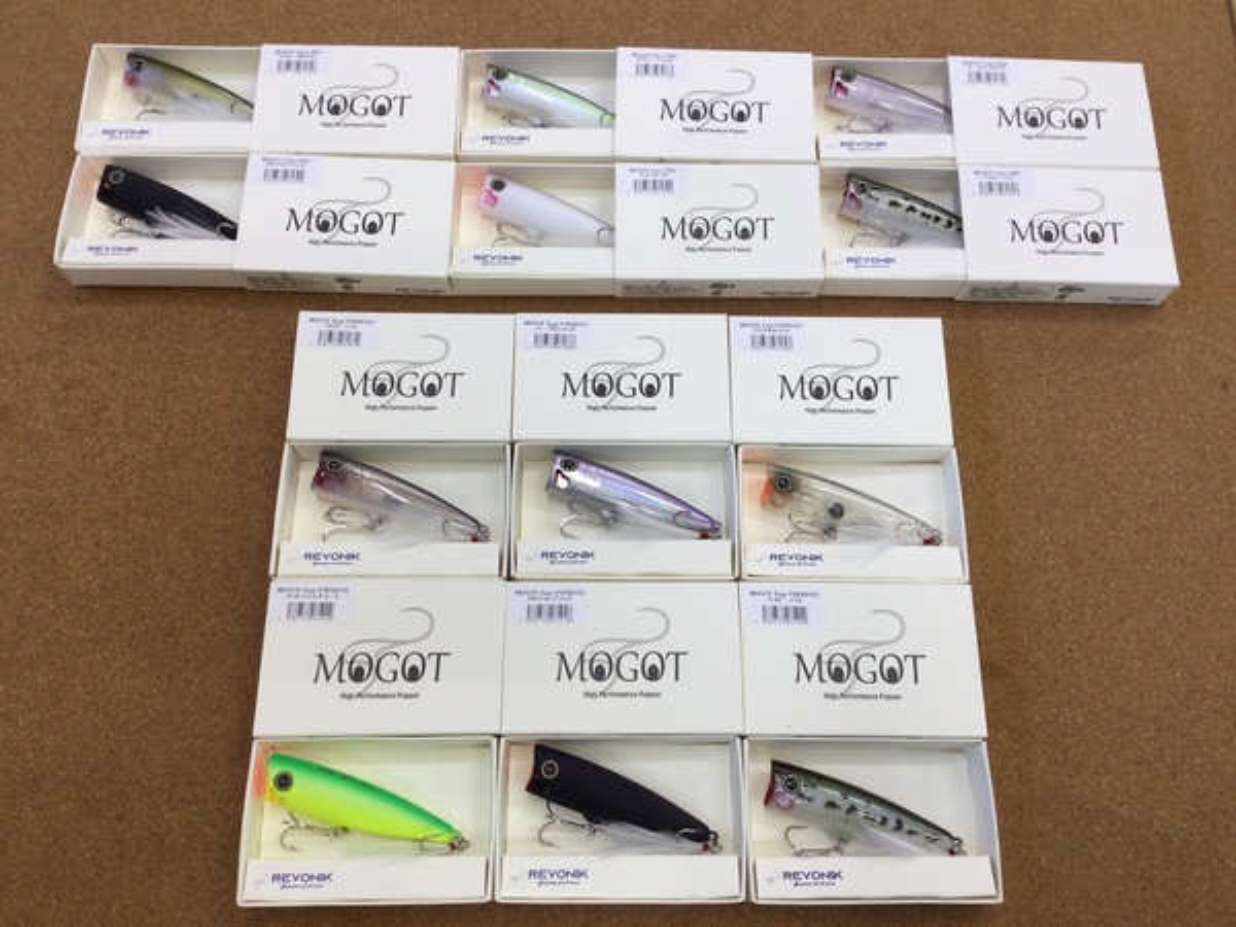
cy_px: 464
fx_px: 1107
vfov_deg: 45.4
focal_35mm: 31
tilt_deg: -71.4
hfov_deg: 58.4
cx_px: 618
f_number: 2.4
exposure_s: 1/60
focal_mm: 3.3
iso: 32
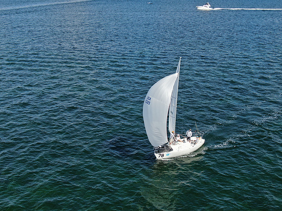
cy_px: 106
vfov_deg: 30.3
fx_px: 391
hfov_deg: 39.7
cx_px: 141
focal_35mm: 48
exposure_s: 1/800
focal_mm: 8.6
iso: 100
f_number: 3.8
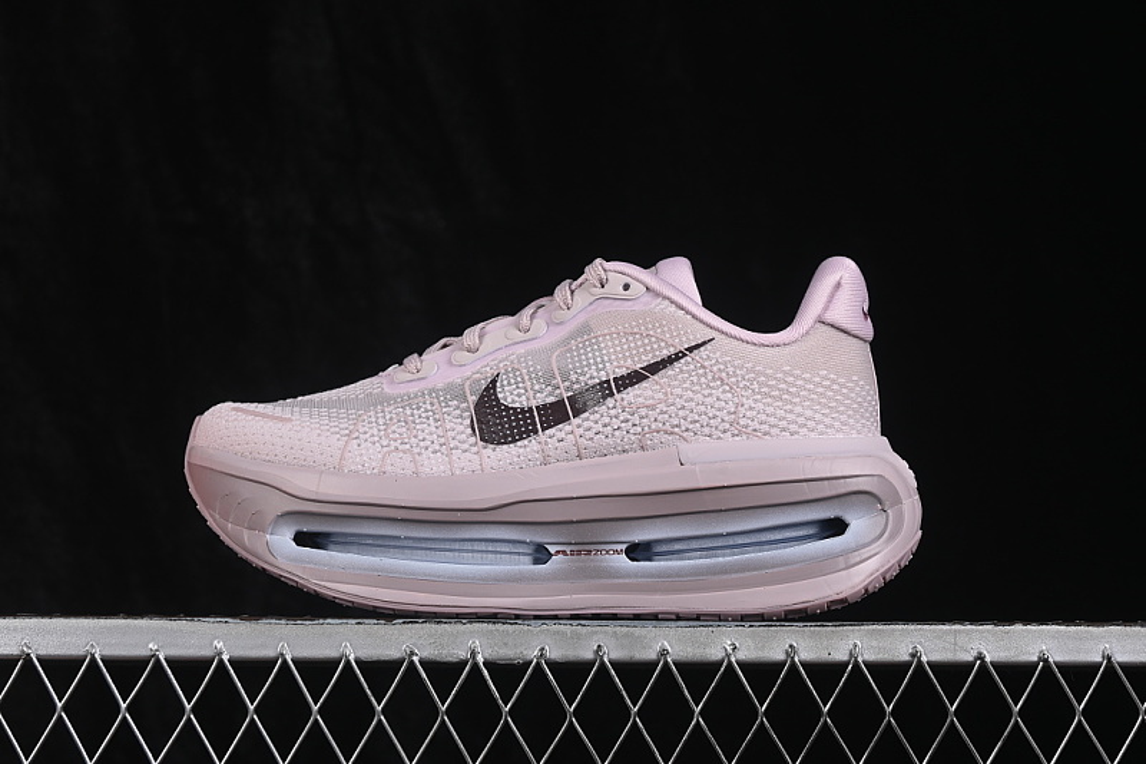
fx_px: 2387
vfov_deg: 18.2
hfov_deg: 27.0
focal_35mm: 75
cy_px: 382
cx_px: 573
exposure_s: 1/80
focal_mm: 50
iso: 160
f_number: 8
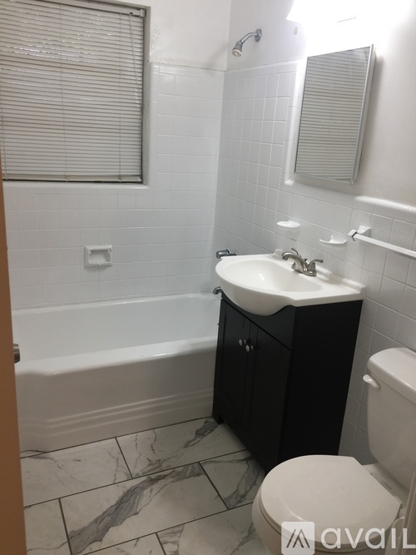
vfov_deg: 61.7
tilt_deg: -16.2
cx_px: 208
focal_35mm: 29
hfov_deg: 48.2
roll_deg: -3.4
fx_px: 465
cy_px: 278
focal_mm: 4.15
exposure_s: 1/30
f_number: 2.2
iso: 32
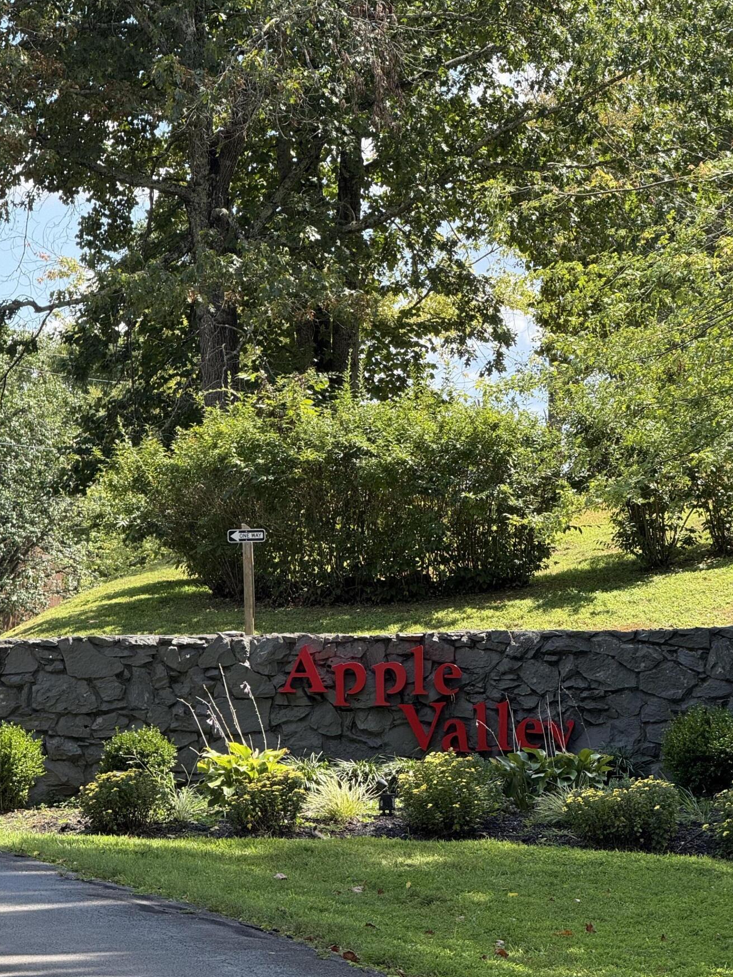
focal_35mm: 137
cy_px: 456
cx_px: 348
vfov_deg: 14.4
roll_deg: +0.0
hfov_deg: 10.8
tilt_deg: +2.7
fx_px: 3868
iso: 64
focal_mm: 15.66
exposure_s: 1/442
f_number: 2.8
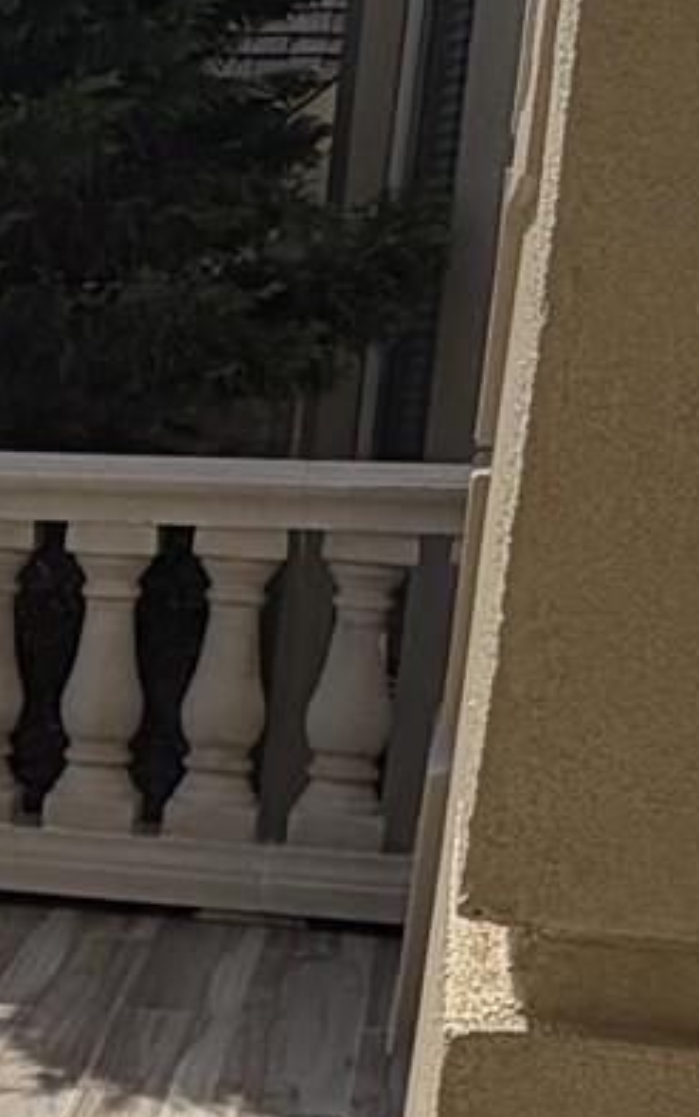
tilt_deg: -16.0
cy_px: 975
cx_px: -577
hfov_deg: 13.4
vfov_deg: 23.3
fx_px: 2649
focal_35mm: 87
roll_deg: +0.3
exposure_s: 1/2506
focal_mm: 2.22
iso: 20
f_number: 2.2
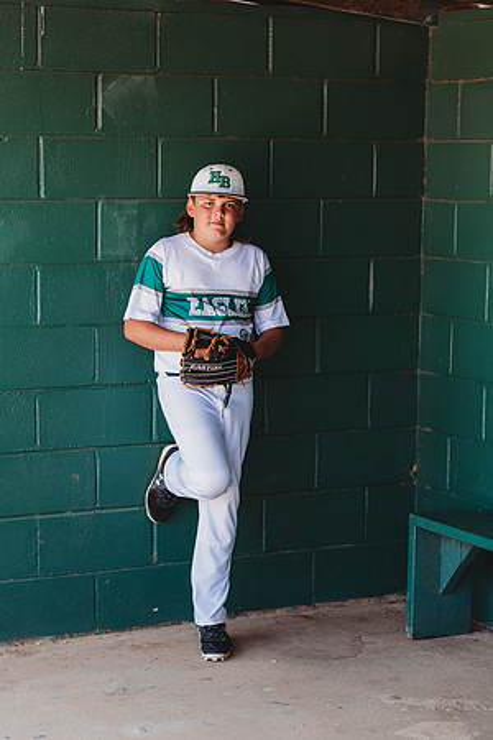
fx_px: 1746
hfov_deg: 16.1
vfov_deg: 23.9
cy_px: 370
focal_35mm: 85
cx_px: 246
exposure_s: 1/160
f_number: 2.8
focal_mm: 85
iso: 100
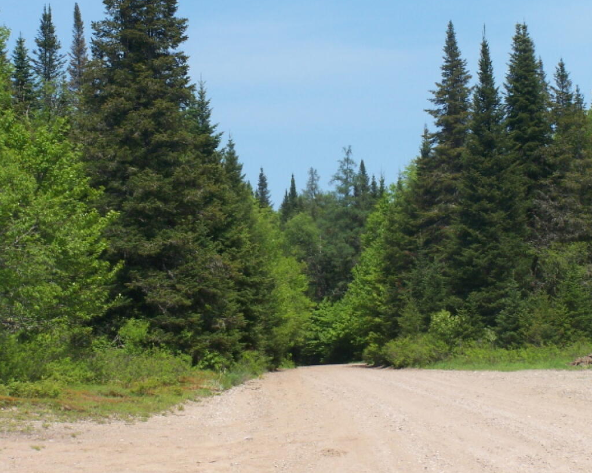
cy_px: 192
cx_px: 296
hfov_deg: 14.1
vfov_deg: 11.3
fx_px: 2401
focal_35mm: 137
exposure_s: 1/640
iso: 80
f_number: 4.5
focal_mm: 17.5
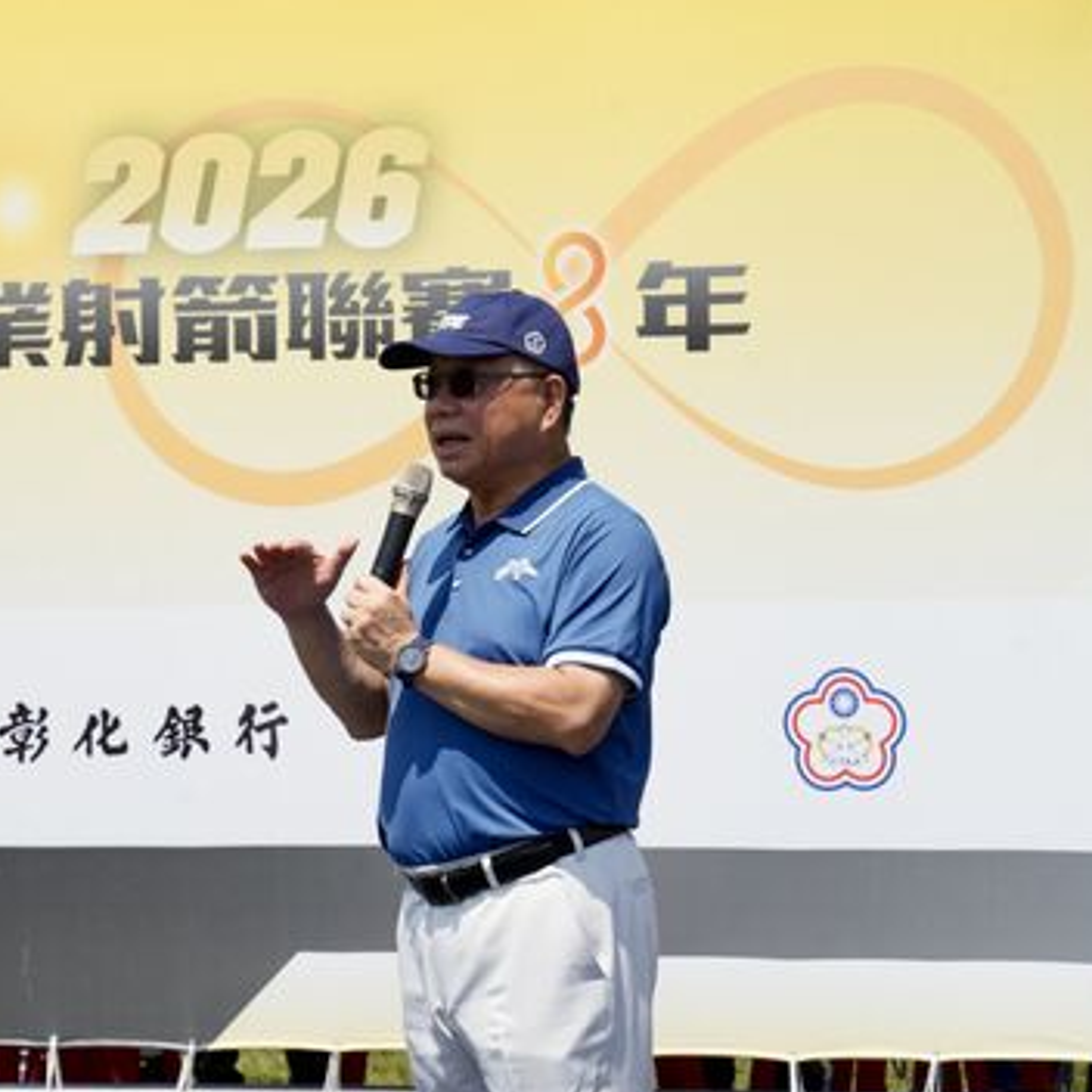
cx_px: 177
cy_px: 481
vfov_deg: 6.7
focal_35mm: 262
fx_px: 9351
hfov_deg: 6.7
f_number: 10
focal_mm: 181
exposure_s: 1/3200
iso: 2500
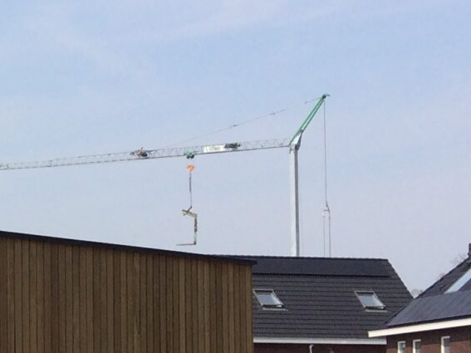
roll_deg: -0.5
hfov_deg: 12.7
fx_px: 1782
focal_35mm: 131
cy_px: 332
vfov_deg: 11.2
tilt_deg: +2.7
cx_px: -551
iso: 32
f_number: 2.2
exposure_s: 1/1786
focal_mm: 4.15
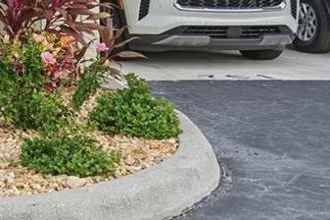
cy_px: -18
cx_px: -156
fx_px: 806
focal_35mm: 88
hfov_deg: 20.1
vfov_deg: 15.1
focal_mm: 29
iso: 400
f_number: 9
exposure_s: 1/1000
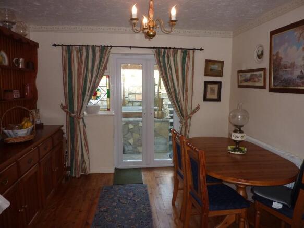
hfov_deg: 69.4
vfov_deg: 54.9
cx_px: 152
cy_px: 114
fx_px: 220
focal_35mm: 25
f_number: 3.3
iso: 125
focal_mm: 4.1
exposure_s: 1/30
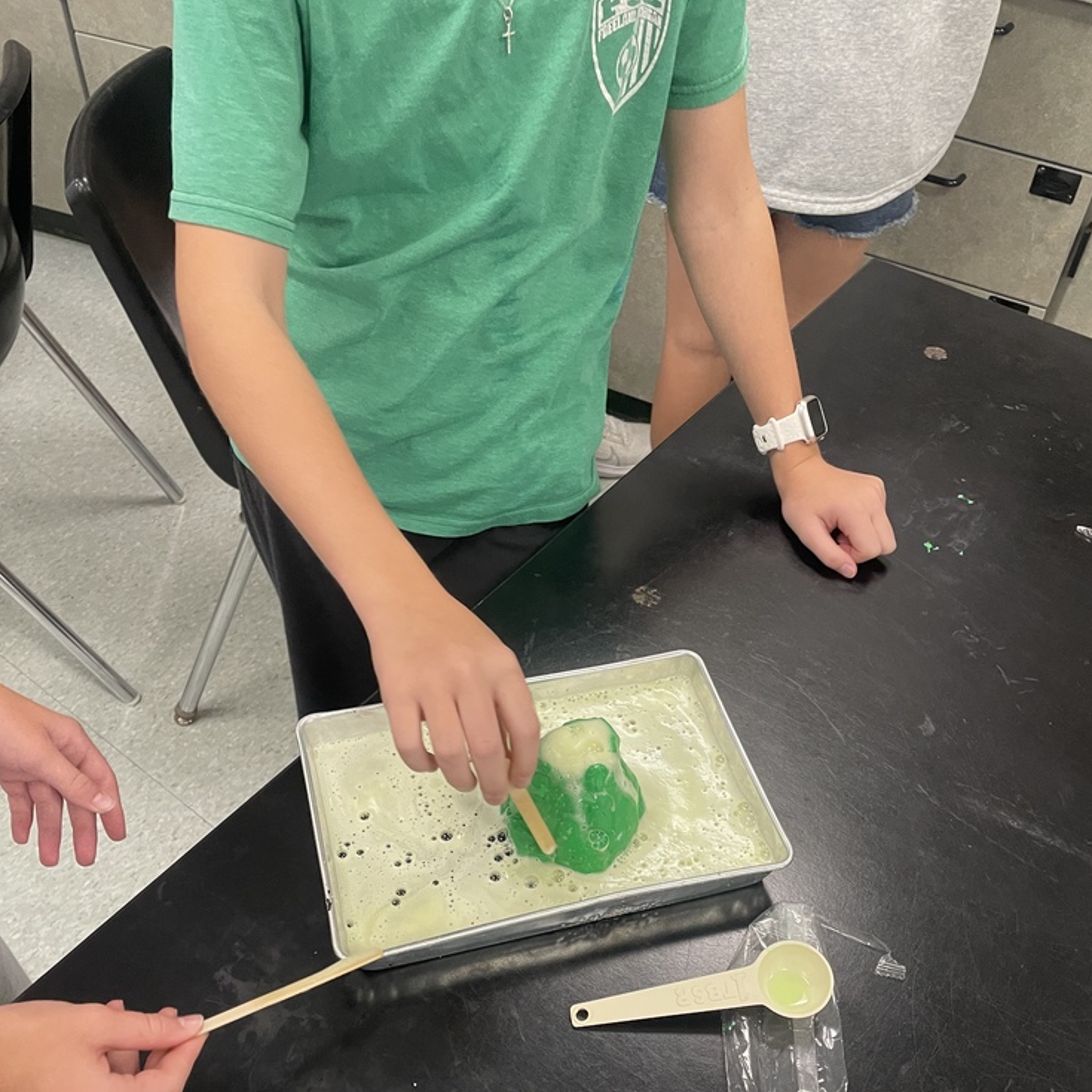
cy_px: 721
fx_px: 1142
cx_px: 563
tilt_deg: -49.6
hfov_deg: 51.1
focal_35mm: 32
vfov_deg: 50.3
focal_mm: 4.2
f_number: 1.6
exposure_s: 1/60
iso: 200
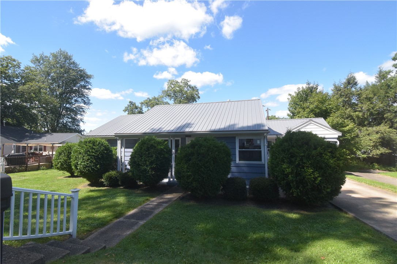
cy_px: 132
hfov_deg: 95.0
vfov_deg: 72.1
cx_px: 198
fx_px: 182
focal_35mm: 16
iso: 1600
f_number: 13
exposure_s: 1/640
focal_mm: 11
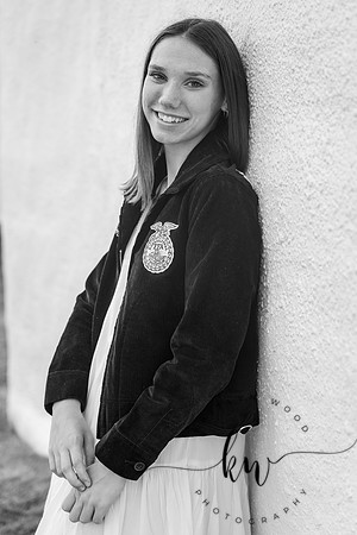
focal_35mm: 70
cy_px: 268
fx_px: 1041
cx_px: 178
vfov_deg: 28.8
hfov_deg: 19.5
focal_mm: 70
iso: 400
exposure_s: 1/320
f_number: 4
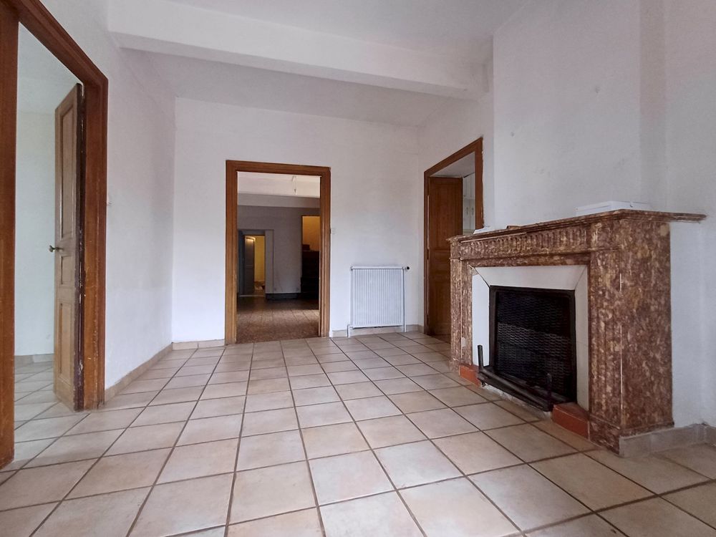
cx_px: 358
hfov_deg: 94.5
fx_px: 331
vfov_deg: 78.1
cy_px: 268
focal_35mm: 16
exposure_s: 1/25
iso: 200
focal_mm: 1.64
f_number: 2.2
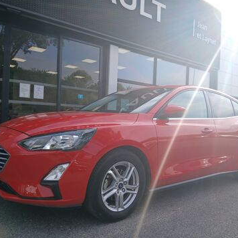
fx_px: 241
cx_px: 118
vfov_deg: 52.5
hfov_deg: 52.5
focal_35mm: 31
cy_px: 118
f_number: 1.8
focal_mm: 3.98
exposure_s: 1/262
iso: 20
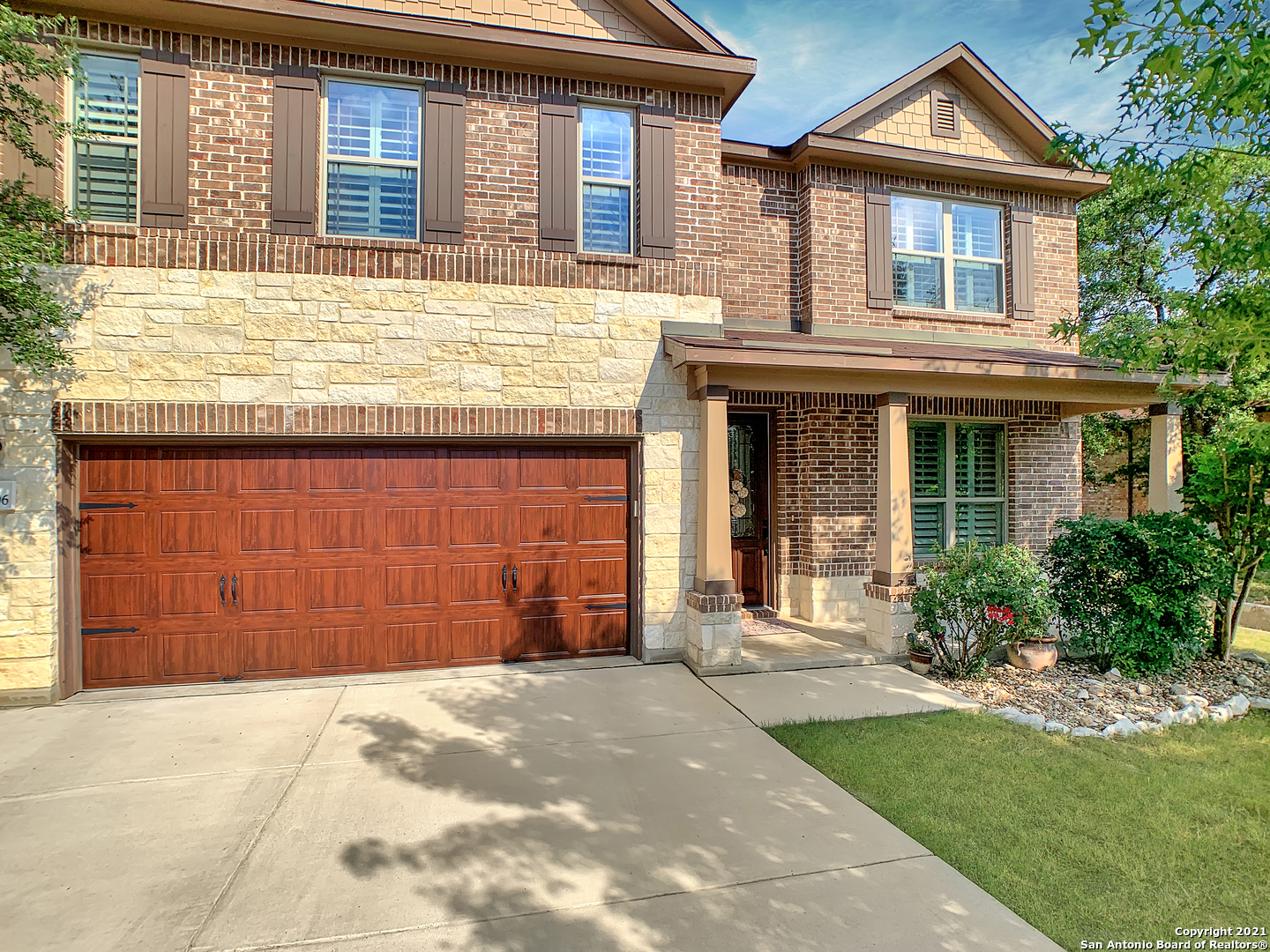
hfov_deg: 67.3
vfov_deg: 53.1
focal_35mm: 26
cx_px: 635
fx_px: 954
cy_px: 476
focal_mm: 4.25
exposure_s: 1/1136
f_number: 1.8
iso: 25
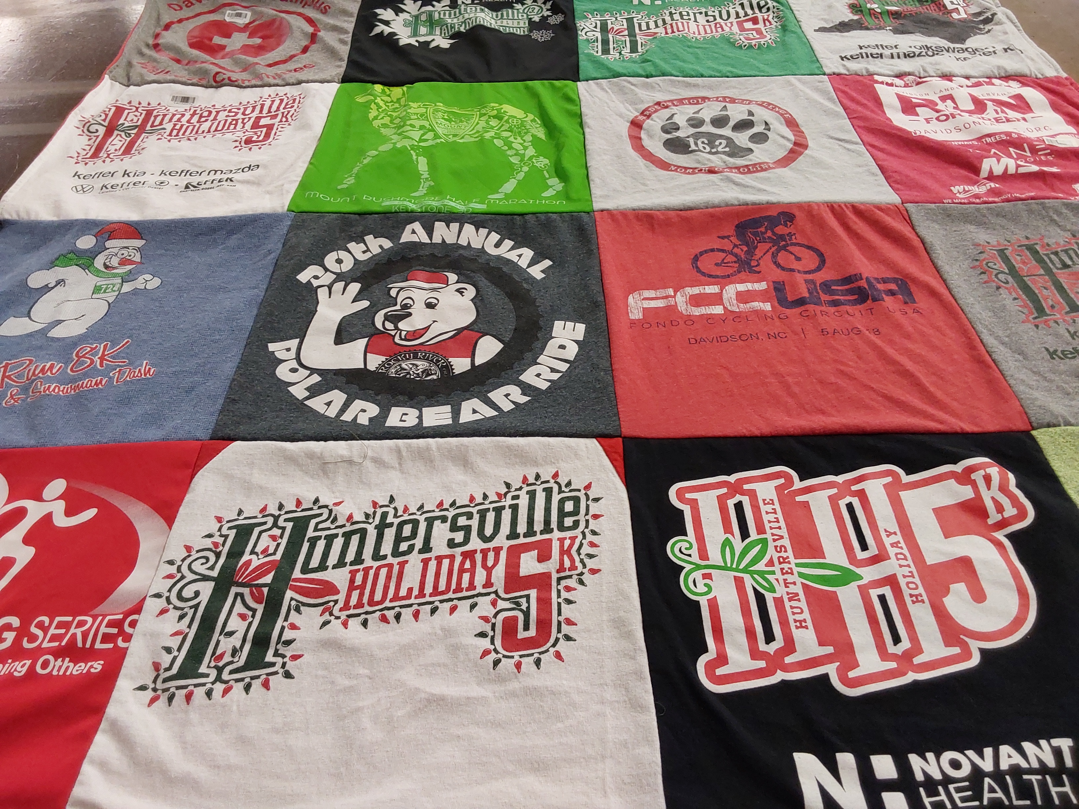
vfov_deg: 49.7
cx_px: 540
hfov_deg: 63.4
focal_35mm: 28
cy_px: 404
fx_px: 873
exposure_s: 1/50
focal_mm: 2.91
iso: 80
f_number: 1.9
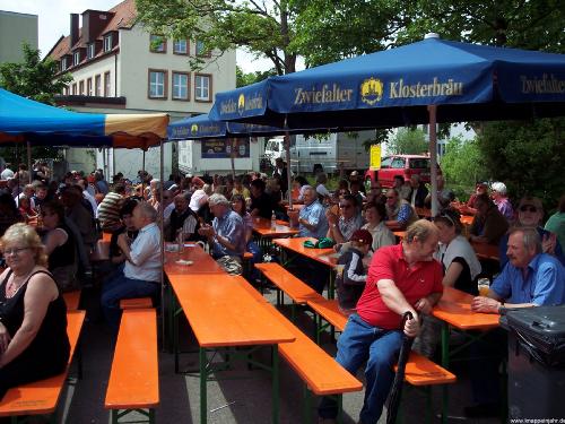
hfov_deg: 47.9
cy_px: 212
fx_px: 637
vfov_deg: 36.8
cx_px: 282
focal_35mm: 39
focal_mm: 8
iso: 100
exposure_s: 1/750
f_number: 4
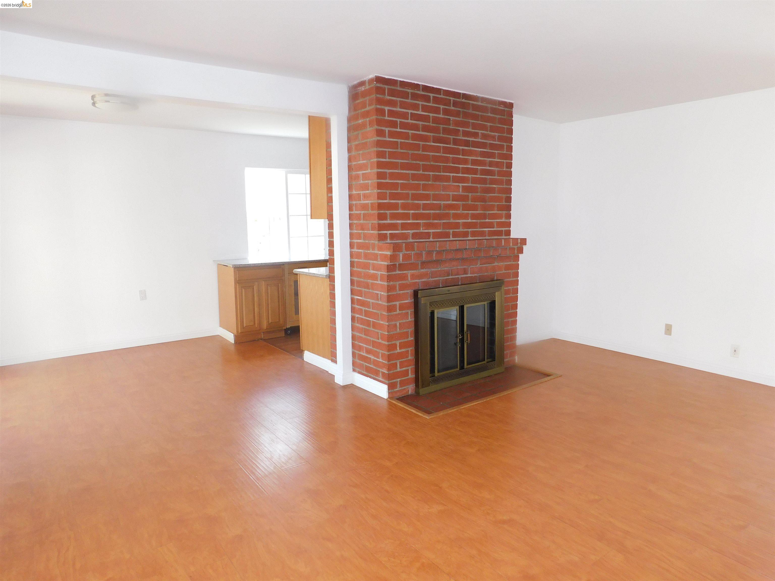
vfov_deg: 58.9
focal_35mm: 23
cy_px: 290
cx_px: 388
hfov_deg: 73.9
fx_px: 515
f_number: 3
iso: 180
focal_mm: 4
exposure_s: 1/30
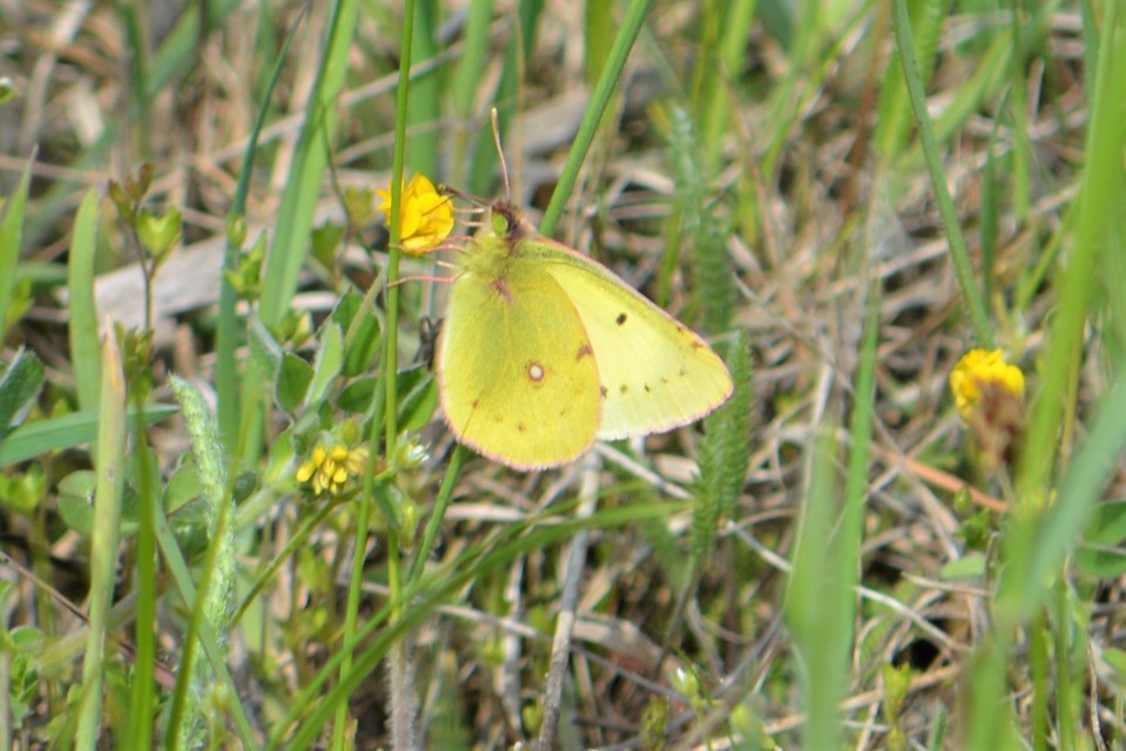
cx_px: 563
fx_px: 14078
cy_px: 376
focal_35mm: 450
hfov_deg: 4.6
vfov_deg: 3.1
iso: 200
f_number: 6.3
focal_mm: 300
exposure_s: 1/640
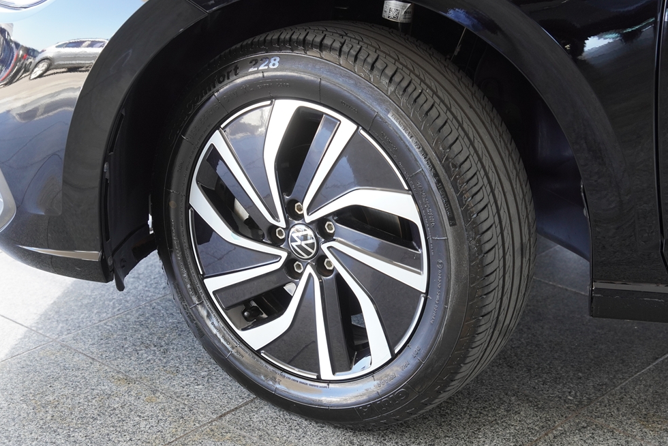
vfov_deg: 19.3
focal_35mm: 71
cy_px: 225
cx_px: 337
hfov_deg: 28.6
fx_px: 1309
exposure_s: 1/80
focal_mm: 45
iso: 500
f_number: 4
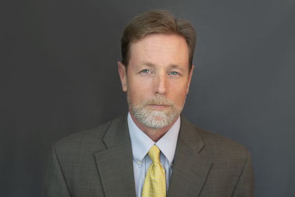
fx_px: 410
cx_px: 148
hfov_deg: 39.6
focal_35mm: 50
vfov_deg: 27.0
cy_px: 98
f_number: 4
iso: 800
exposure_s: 1/80
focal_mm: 50
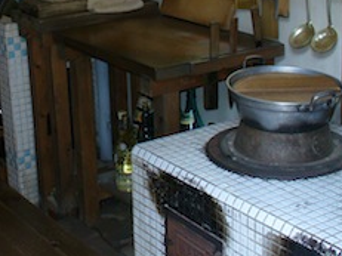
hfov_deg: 25.1
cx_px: 89
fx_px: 760
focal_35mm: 77
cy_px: 33
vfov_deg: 18.8
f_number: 2.8
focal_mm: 6.1
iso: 100
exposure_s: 1/60
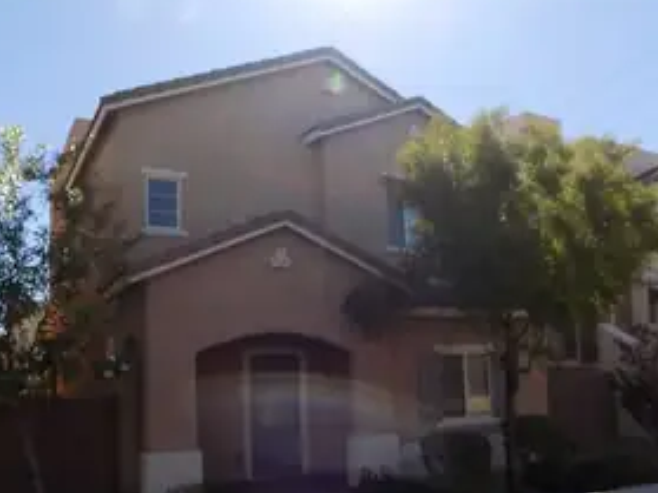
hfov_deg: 55.3
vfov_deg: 42.4
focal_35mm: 33
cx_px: 302
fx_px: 627
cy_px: 328
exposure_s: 1/800
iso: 80
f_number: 3.1
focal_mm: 4
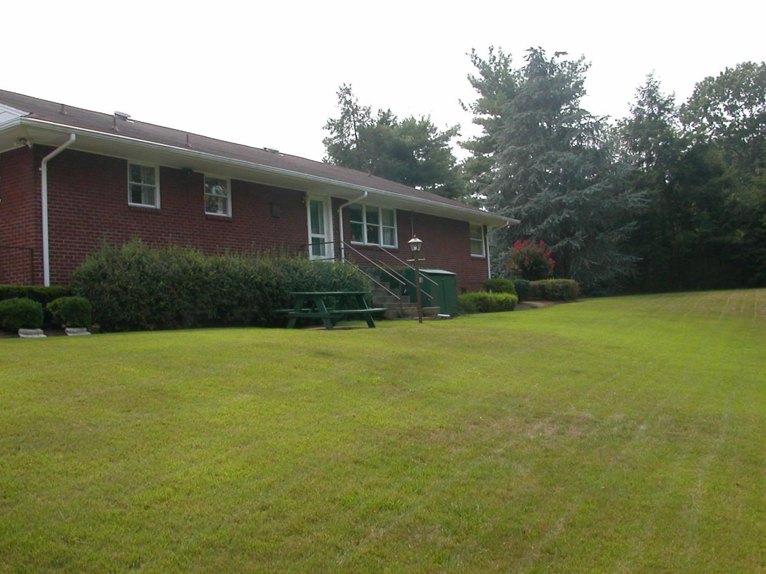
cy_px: 287
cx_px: 383
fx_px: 819
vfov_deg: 38.7
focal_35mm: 37
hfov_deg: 50.1
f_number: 4.5
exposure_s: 1/368
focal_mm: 5.6
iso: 100
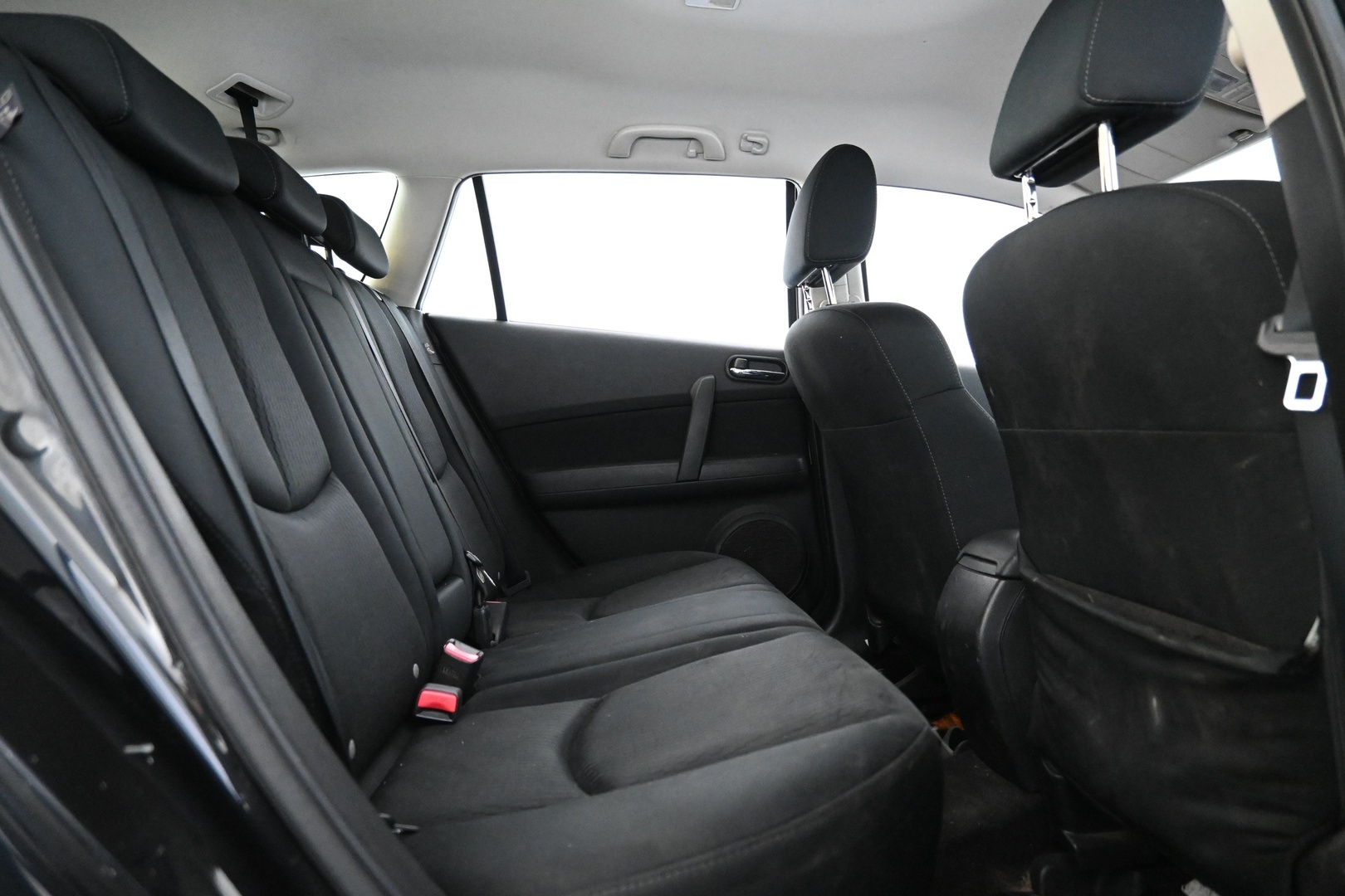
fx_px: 897
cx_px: 672
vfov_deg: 53.1
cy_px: 448
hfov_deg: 73.7
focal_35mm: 24
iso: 6400
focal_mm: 16
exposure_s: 1/25
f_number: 3.5
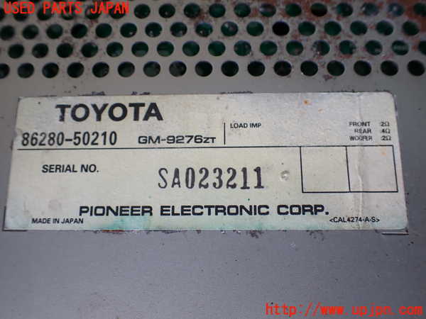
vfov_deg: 46.8
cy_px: 160
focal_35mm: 30
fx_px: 369
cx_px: 213
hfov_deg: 60.0
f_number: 2.3
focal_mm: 5.4
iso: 100
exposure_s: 1/125
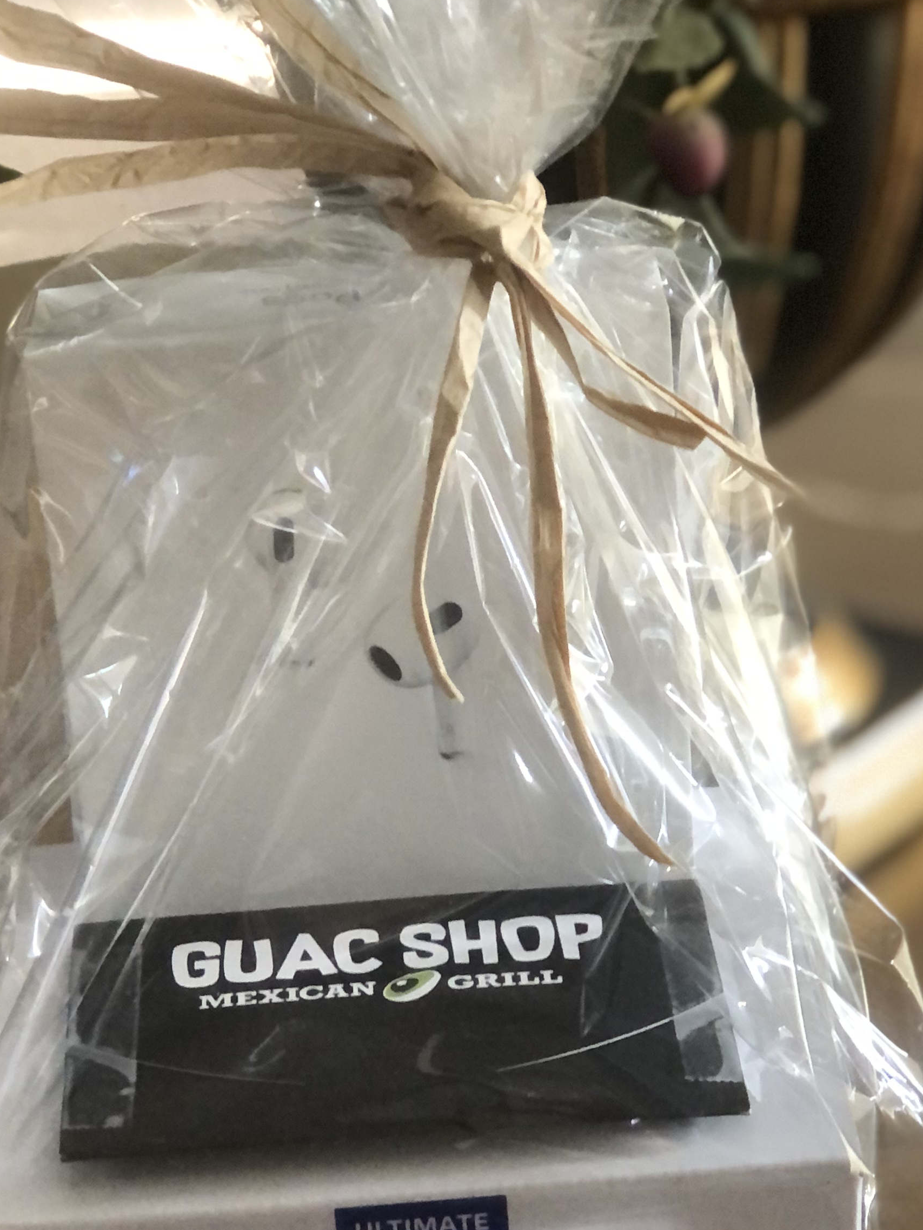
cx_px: 443
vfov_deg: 19.3
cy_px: 883
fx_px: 3590
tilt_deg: -29.9
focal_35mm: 101
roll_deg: +1.2
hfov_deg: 14.7
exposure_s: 1/30
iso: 320
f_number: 2.8
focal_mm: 6.6
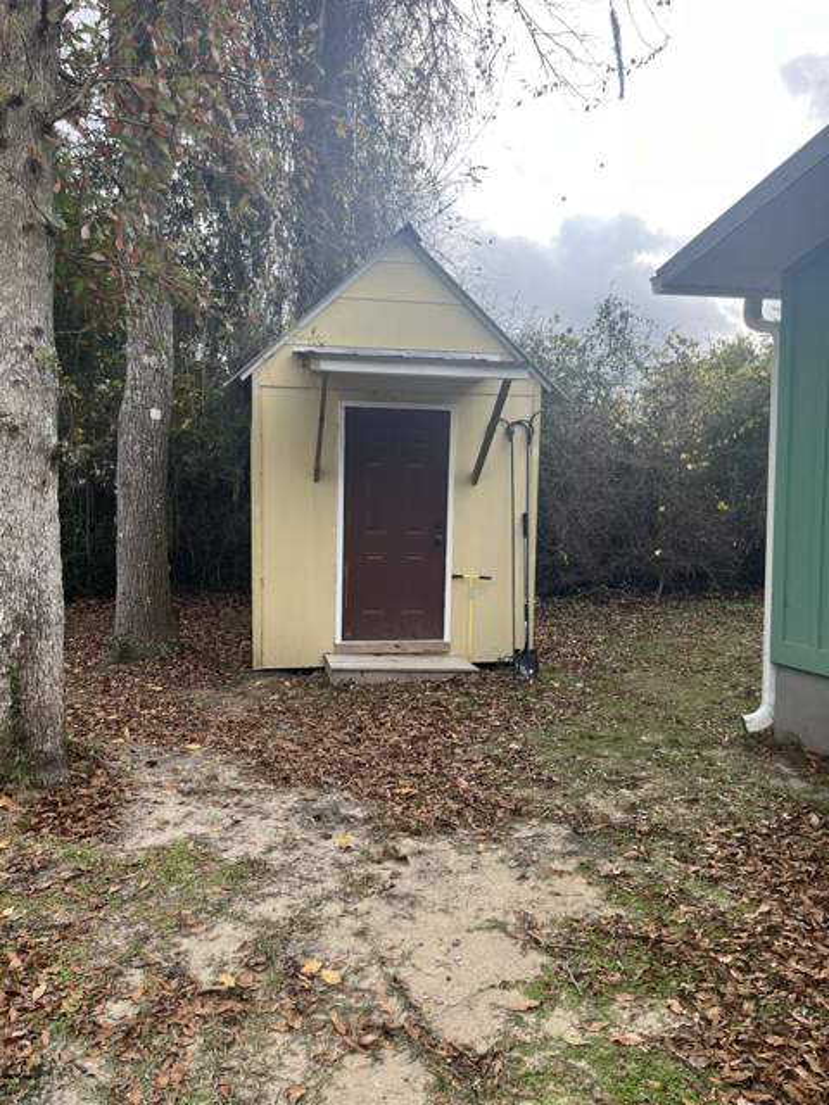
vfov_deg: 67.3
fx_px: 830
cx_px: 414
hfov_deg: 53.1
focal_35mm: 26
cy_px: 552
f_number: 1.6
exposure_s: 1/1018
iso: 50
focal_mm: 5.1
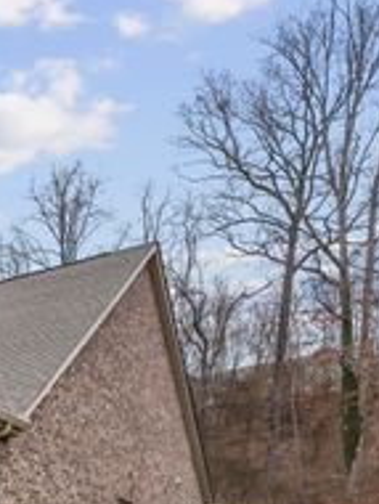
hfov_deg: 24.5
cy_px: 426
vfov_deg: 41.3
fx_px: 626
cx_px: -215
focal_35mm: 43
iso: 125
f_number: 2.8
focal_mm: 17
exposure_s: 1/400
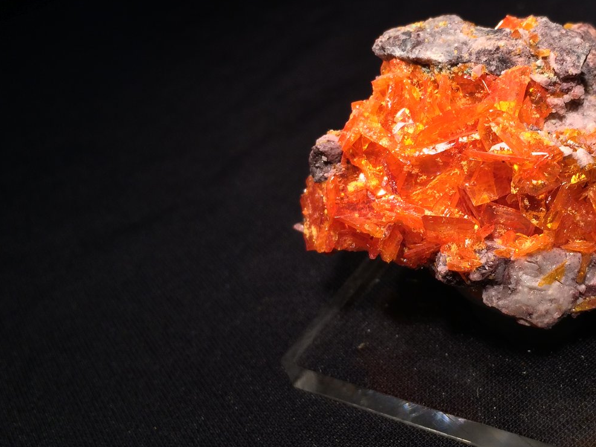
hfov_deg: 39.0
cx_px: 470
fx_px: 809
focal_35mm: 47
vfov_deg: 30.8
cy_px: 200
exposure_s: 1/159
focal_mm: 4.15
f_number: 2.2
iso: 32
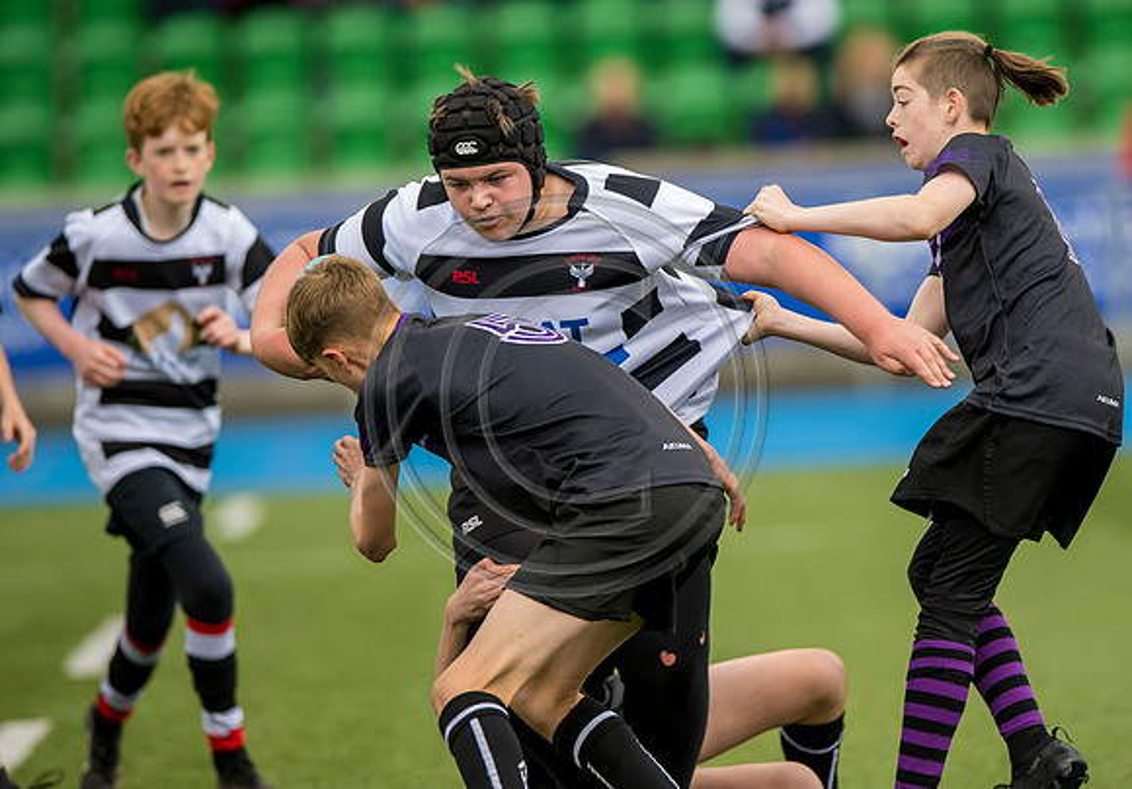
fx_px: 15202
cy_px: 332
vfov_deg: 3.0
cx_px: 684
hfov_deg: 4.3
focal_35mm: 477
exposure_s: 1/1250
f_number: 4
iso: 500
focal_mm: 400
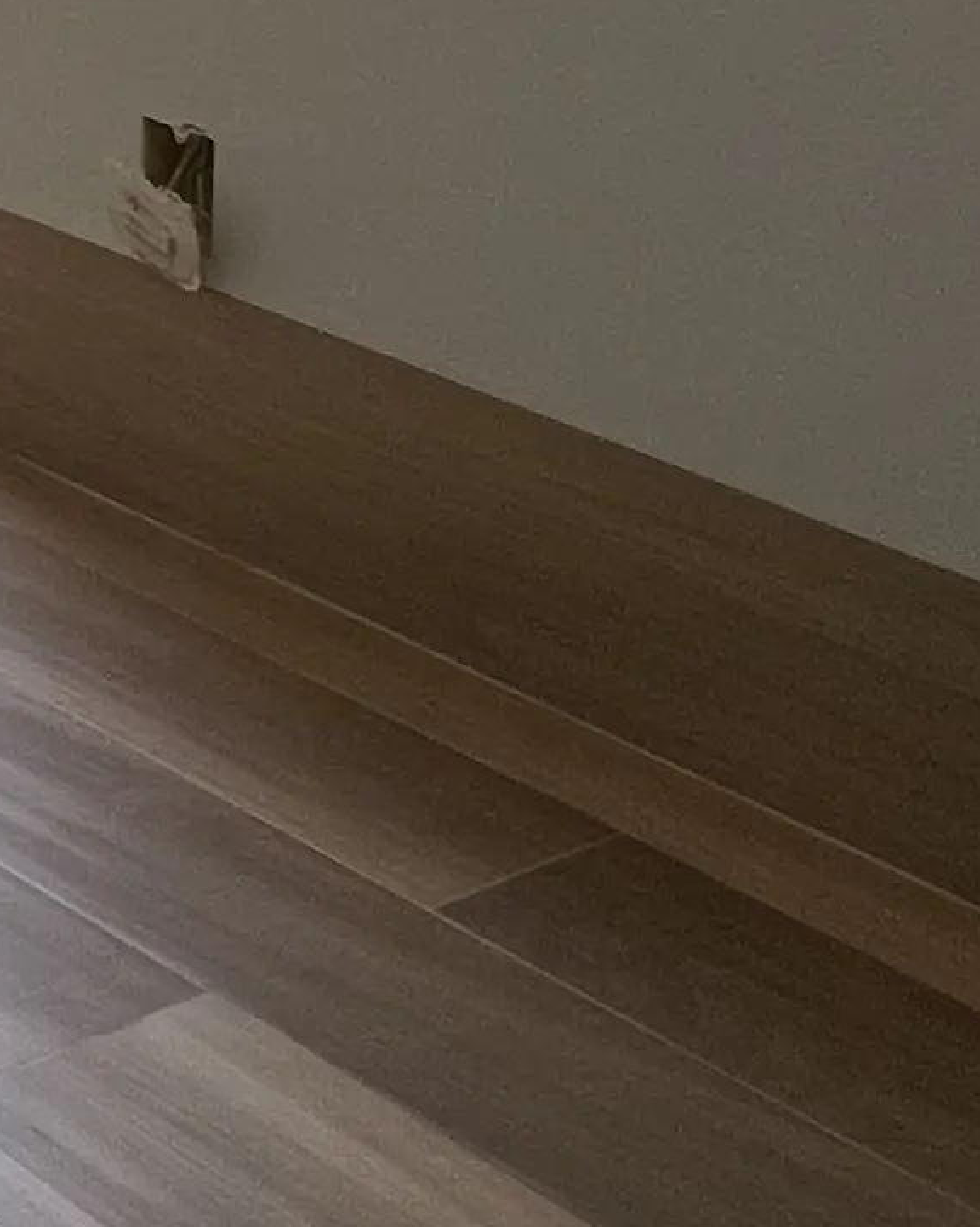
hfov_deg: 13.9
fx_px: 2576
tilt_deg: +0.6
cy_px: -842
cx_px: -1453
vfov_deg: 20.7
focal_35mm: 71
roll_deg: -1.2
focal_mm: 1.57
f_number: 1.8
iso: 32
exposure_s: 1/165
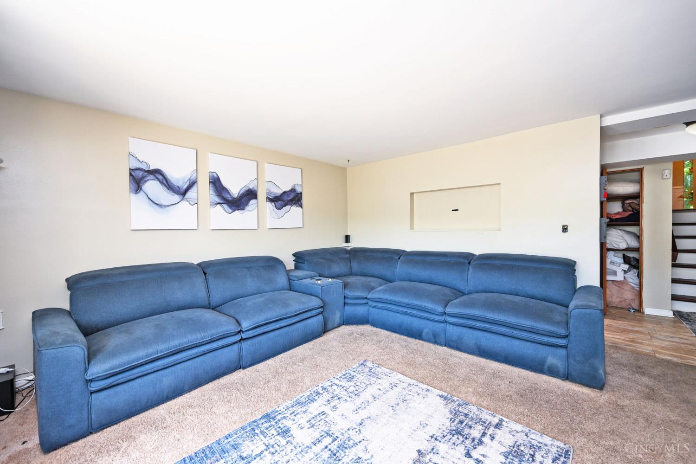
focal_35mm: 14
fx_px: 271
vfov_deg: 81.2
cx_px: 348
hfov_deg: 104.3
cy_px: 232
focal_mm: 14
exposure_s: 1/60
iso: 250
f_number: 4
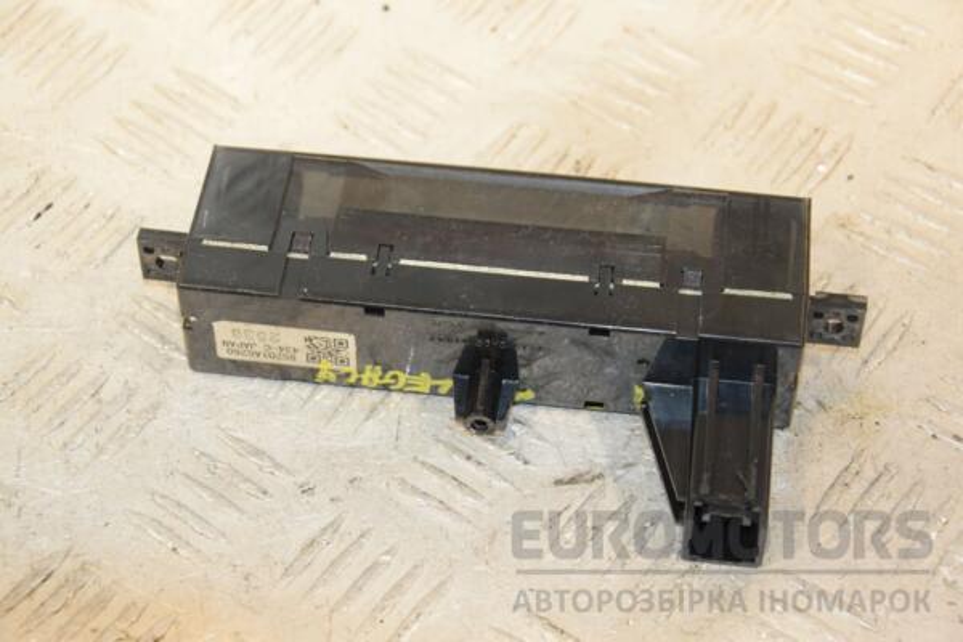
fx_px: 2488
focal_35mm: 93
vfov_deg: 14.7
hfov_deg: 21.9
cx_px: 482
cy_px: 321
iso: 1600
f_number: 5.6
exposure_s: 1/200
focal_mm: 62
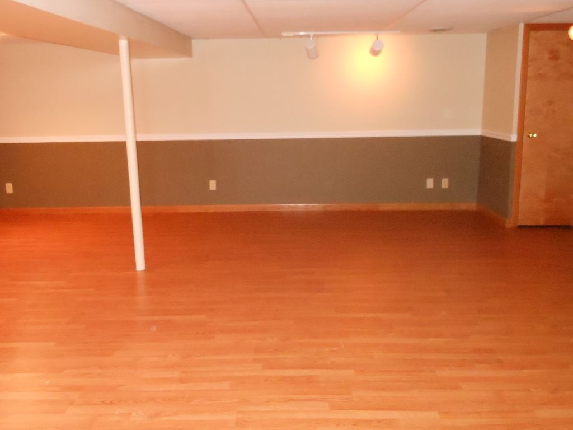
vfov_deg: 42.9
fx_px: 546
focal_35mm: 33
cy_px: 215
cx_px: 286
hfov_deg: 55.4
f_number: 4
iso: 1250
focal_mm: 5.9
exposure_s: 1/25
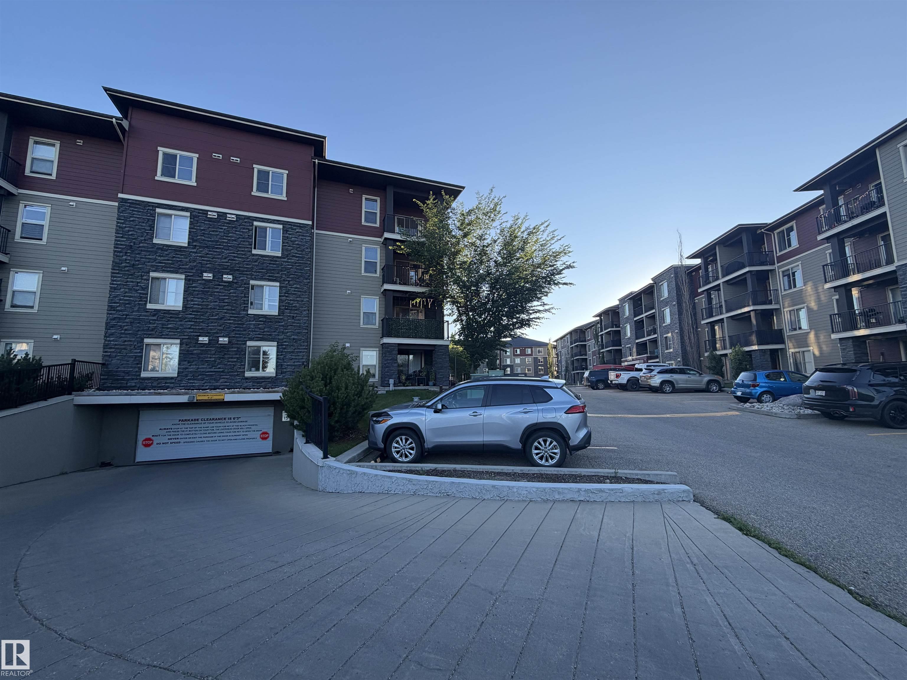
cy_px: 340
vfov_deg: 85.7
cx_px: 454
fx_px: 367
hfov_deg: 102.1
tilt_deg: +7.5
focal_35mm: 14
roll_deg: +1.0
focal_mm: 2.22
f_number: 2.2
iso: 50
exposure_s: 1/502
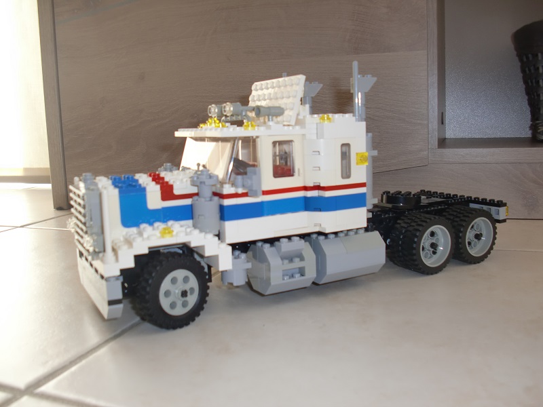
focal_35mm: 36
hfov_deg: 51.4
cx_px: 272
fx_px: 565
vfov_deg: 39.7
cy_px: 204
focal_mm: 6.3
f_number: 2.8
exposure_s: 1/80
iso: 64
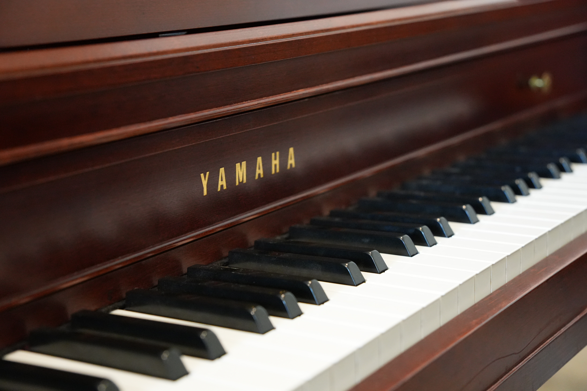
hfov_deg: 31.2
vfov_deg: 21.1
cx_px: 294
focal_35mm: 64
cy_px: 196
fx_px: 1051
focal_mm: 43
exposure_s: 1/160
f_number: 2.8
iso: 4000
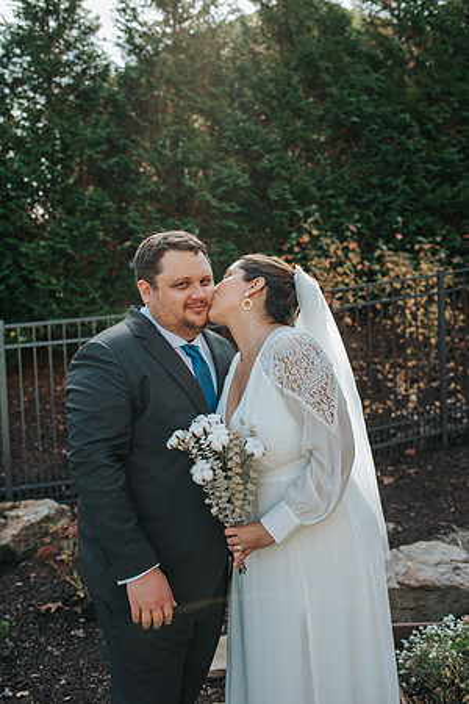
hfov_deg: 37.9
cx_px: 234
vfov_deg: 54.4
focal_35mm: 35
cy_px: 352
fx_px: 684
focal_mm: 35
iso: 640
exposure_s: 1/1250
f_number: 3.5
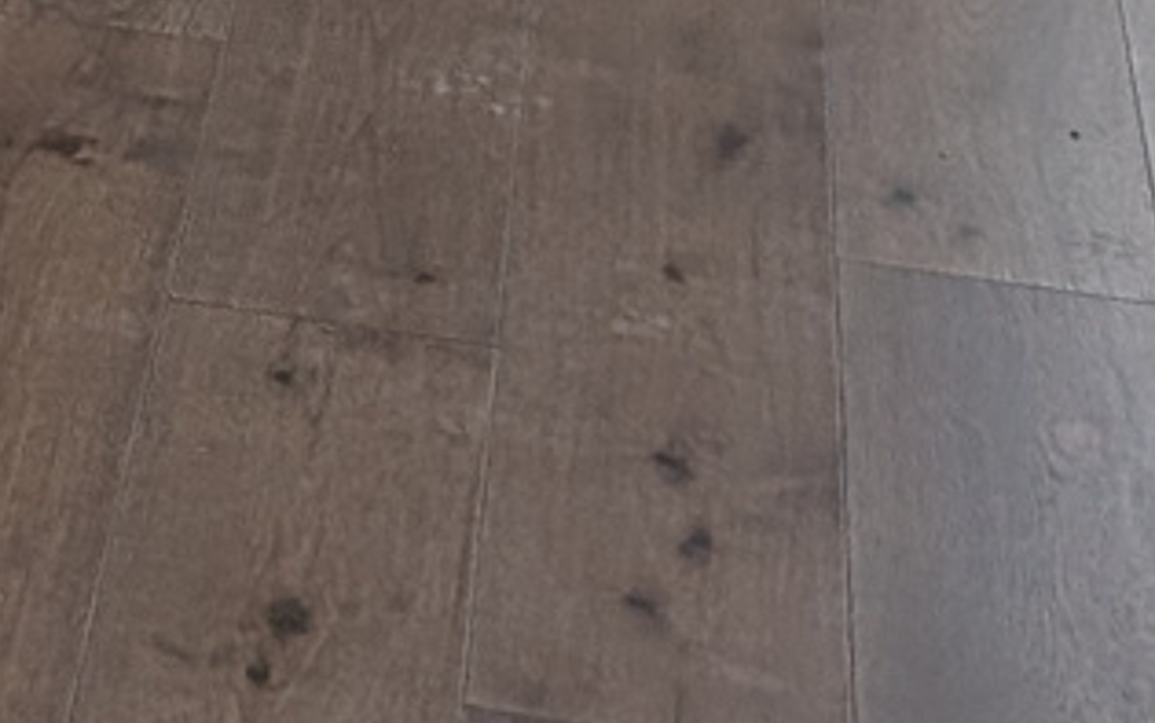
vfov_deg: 6.7
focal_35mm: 165
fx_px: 5195
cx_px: -986
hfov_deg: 11.7
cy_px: -1883
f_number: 1.68
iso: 20
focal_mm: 6.9
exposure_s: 1/120
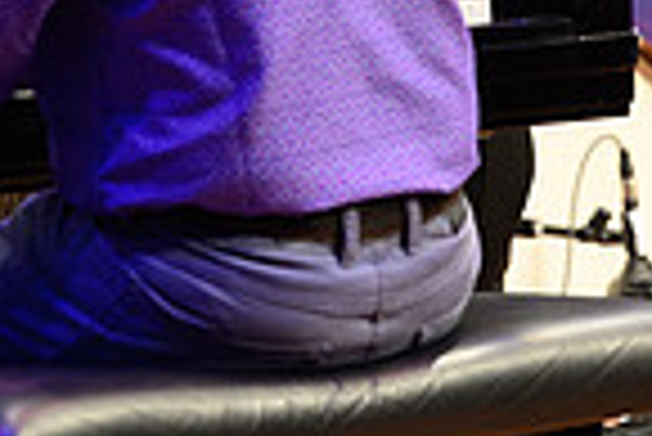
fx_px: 9046
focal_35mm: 499
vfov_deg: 2.7
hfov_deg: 4.1
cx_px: 36
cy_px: -407
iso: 1600
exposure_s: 1/250
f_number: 4
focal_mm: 125
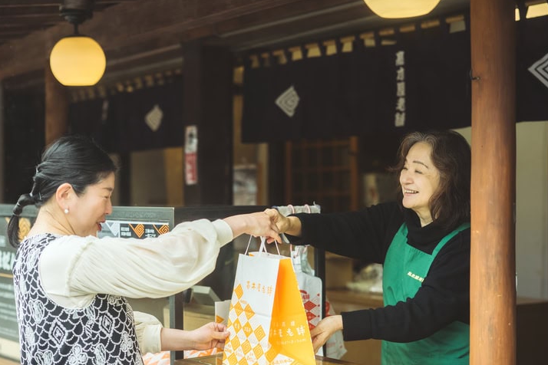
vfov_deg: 21.6
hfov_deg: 31.9
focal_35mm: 63
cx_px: 263
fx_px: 959
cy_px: 202
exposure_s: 1/1000
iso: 400
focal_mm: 50
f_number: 1.8
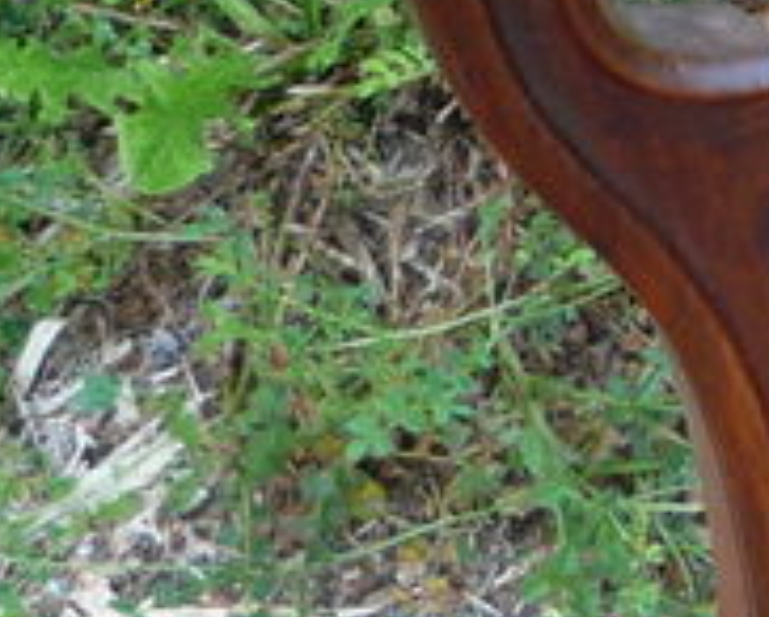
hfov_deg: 11.1
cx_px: 1420
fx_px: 3668
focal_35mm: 161
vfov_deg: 9.2
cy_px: -440
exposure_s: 1/50
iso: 100
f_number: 3.3
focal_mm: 5.2
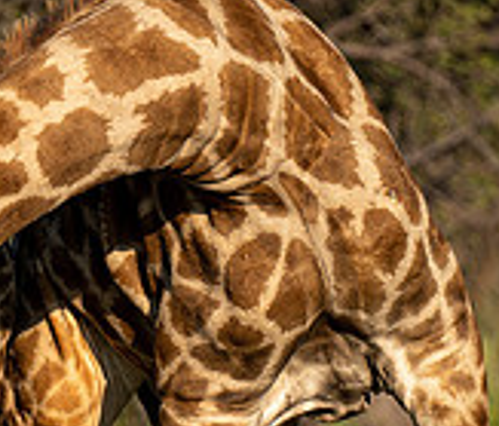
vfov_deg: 0.5
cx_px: -5
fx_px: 46393
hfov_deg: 0.6
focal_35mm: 3061
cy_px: 245
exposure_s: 1/1250
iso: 100
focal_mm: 600
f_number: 4
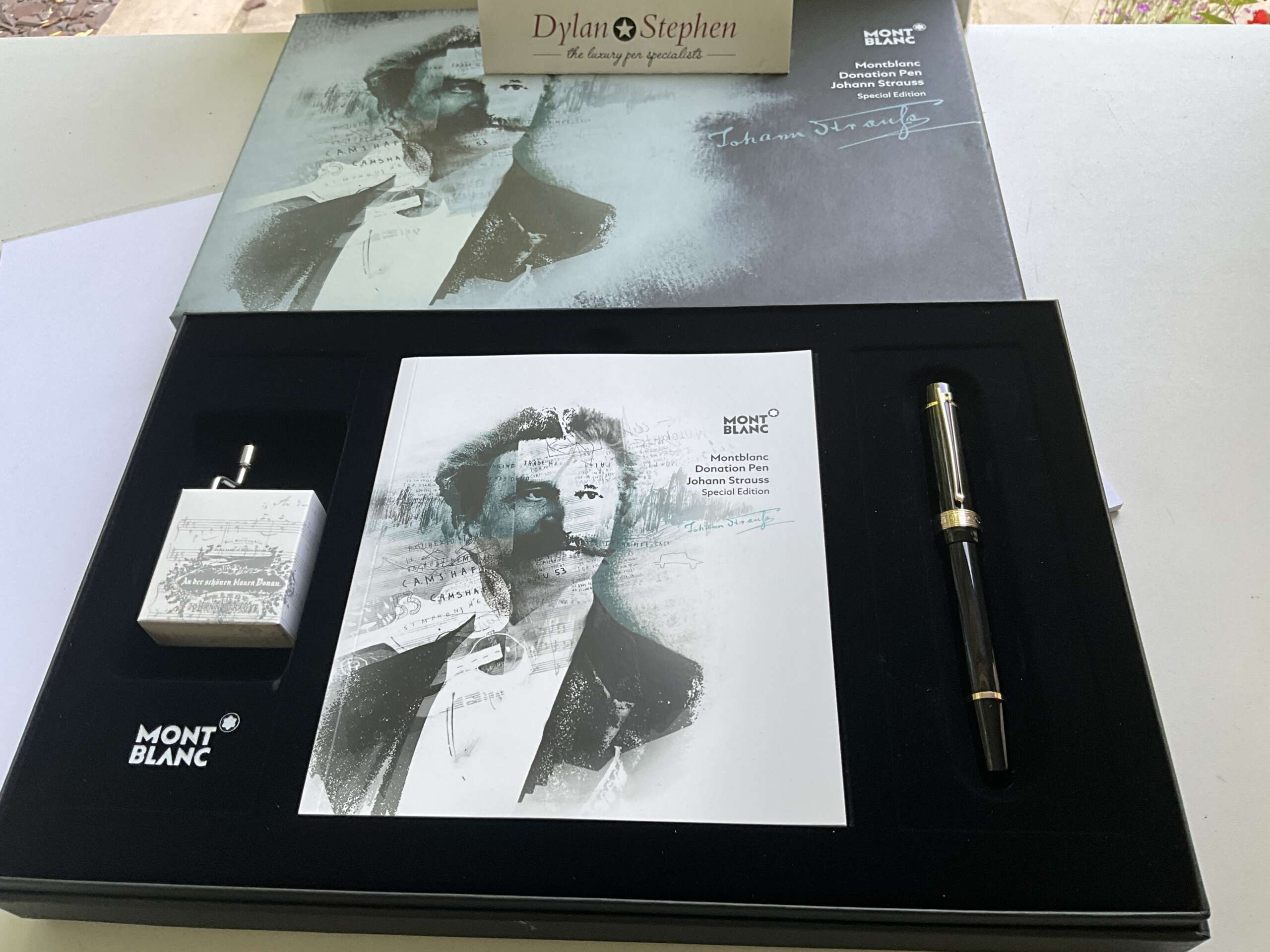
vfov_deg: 48.2
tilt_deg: -55.0
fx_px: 1064
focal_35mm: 29
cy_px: 476
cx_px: 635
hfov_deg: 61.7
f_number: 1.8
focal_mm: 3
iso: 40
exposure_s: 1/122
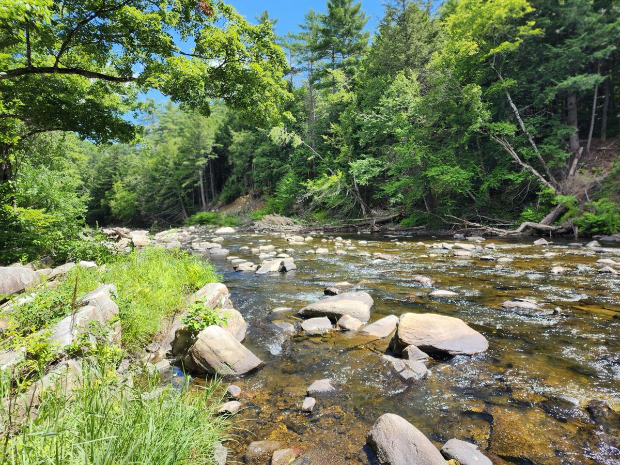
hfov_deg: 73.9
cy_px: 232
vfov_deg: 58.9
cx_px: 310
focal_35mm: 23
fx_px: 412
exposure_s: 1/505
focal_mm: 6.4
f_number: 1.8
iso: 12
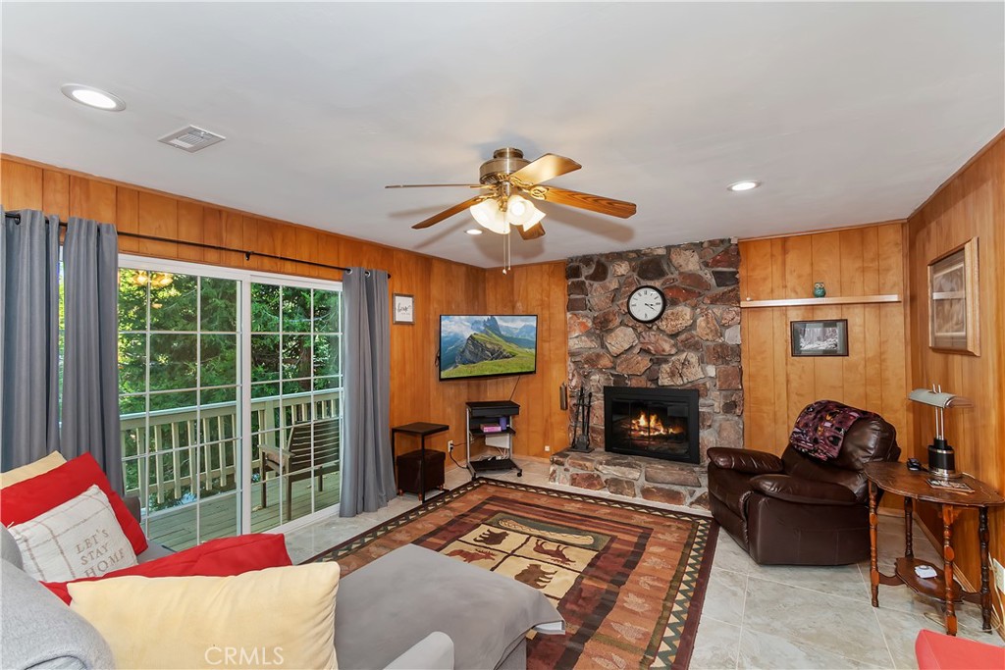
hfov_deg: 100.4
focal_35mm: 15
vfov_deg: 77.3
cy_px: 335
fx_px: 419
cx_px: 502
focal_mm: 10
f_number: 8
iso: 400
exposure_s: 1/30
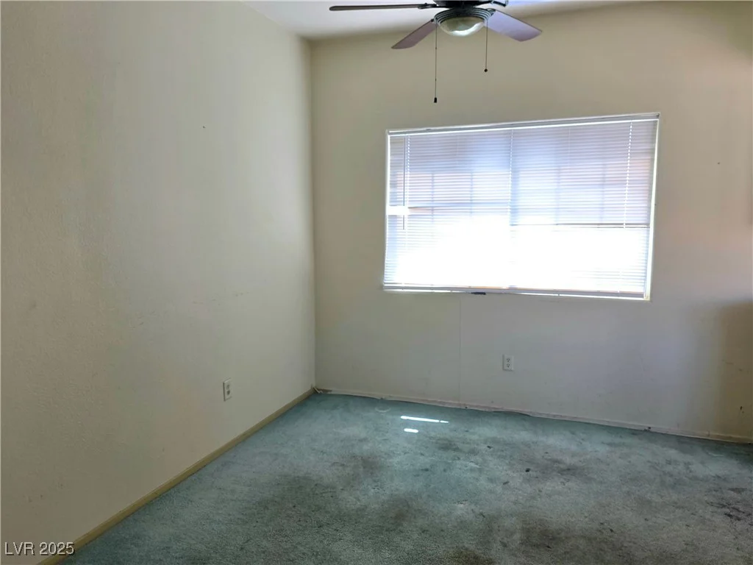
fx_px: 500
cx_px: 376
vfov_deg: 58.9
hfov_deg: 73.9
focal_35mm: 23
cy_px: 282
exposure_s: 1/370
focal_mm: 6.3
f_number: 1.7
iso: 125
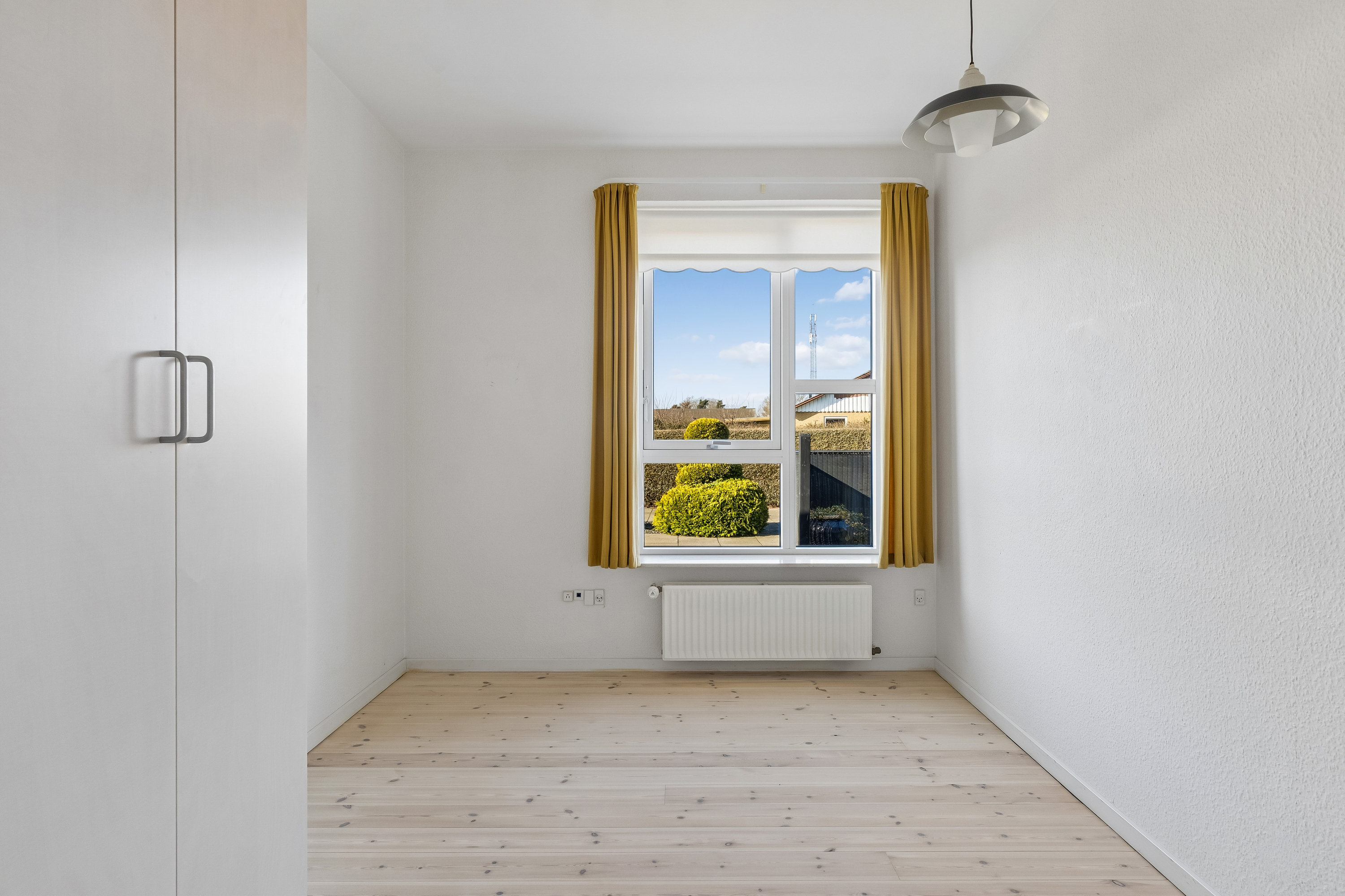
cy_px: 448
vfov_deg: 59.5
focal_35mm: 21
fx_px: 785
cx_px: 672
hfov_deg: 81.2
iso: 200
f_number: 8
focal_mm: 14
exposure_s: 1/25
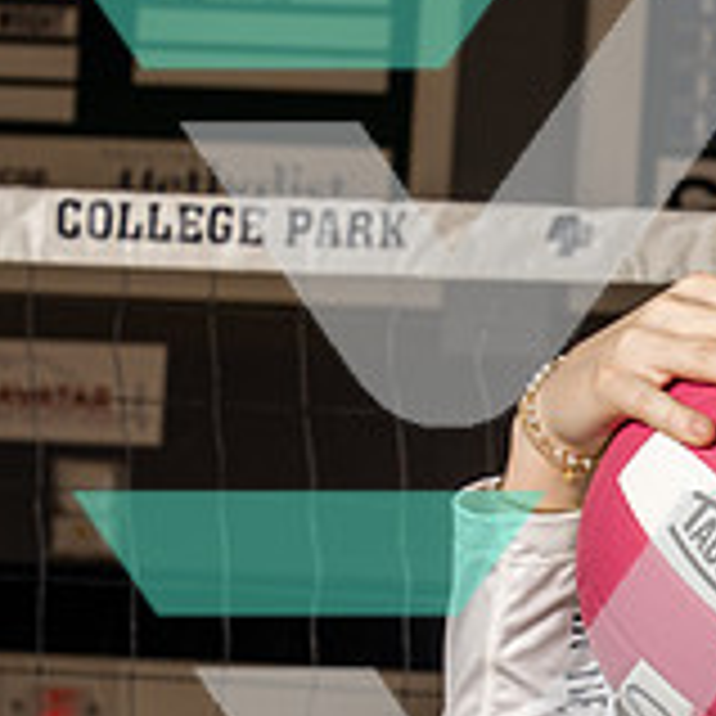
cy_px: 732
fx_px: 4867
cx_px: 1220
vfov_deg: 8.4
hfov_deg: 8.2
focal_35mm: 208
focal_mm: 67
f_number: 11
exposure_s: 1/250
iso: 640
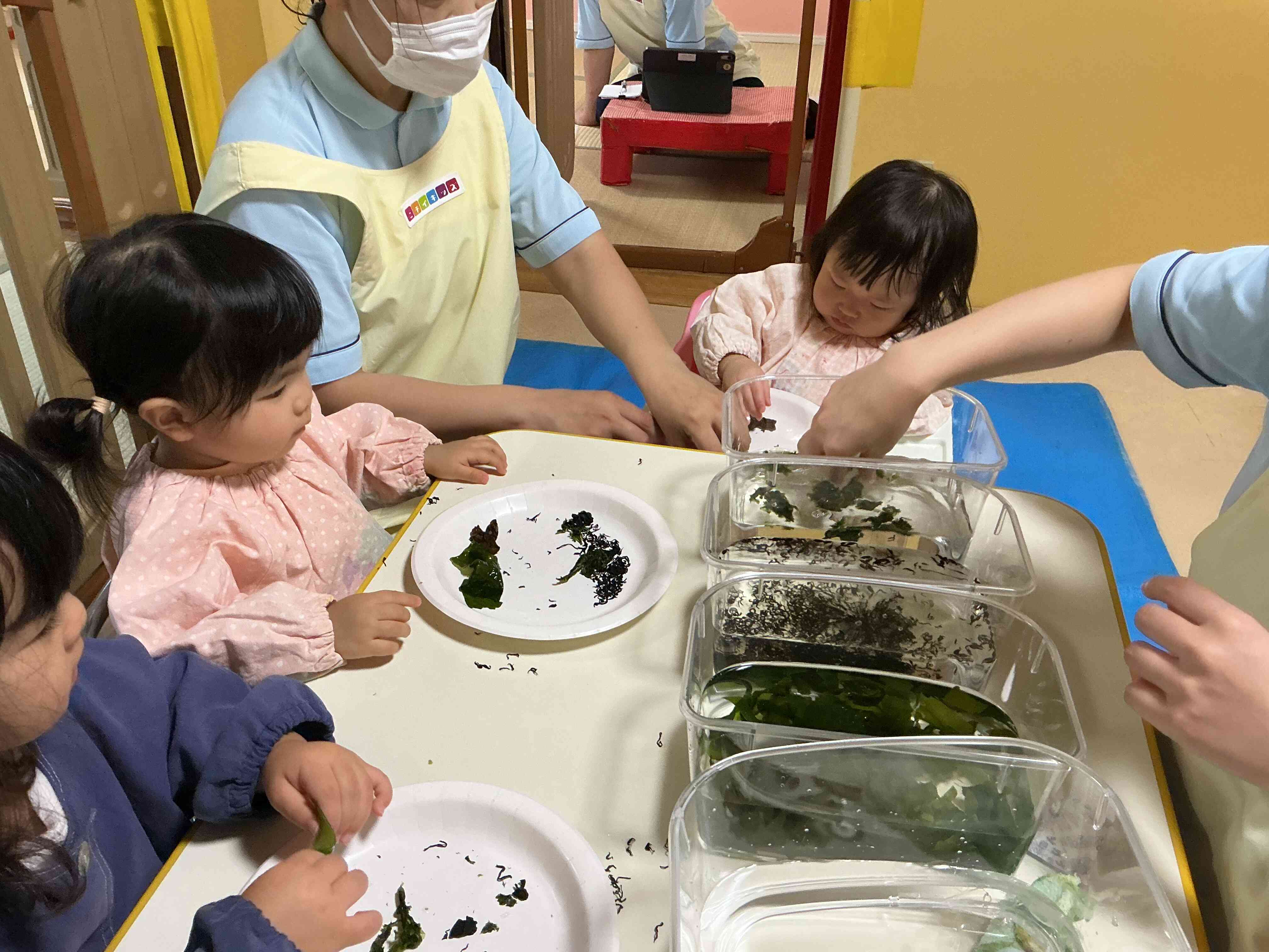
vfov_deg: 48.2
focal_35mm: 29
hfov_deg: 61.7
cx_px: 634
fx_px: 1063
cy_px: 476
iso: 160
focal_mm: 3
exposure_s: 1/60
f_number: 1.8
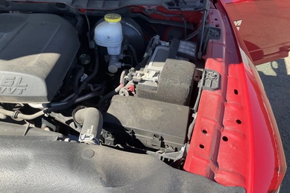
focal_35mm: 31
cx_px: 148
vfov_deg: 42.2
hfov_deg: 60.3
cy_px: 82
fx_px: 250
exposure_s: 1/450
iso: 25
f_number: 1.8
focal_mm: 3
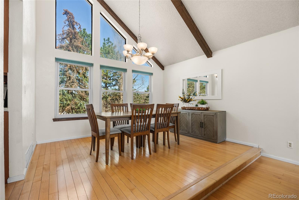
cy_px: 100
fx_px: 133
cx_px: 150
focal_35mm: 16
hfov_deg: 96.7
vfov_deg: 73.8
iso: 200
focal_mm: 16
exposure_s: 1/6
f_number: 8
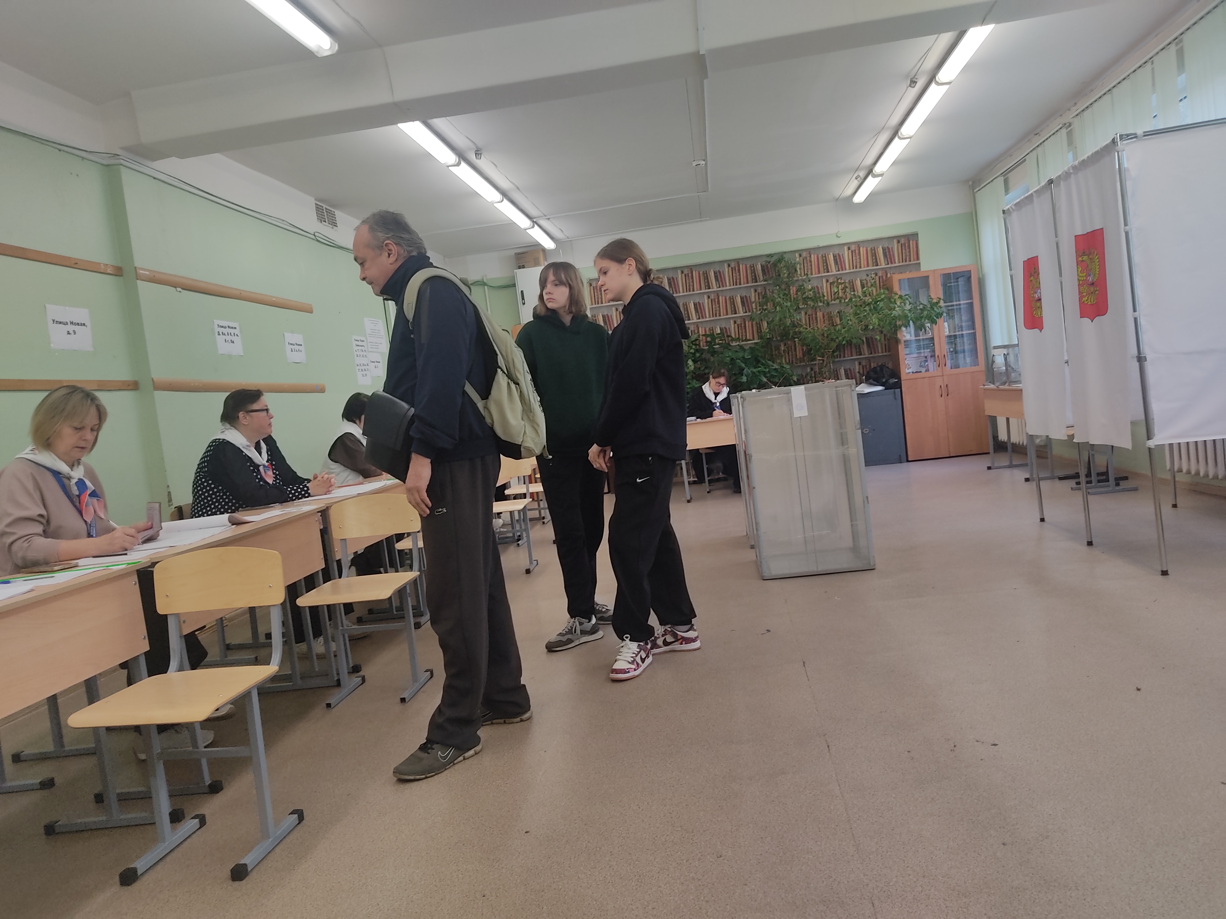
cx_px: 613
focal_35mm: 26
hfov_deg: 67.3
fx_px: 921
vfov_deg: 53.1
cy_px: 460
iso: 136
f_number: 1.79
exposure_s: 1/50
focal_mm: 4.74
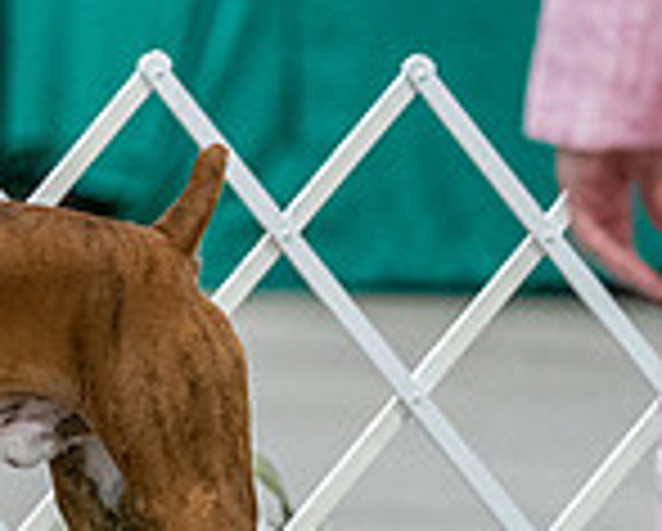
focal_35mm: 860
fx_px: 16872
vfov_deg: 1.8
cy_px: 4
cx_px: -381
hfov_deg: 2.2
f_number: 3.5
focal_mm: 200
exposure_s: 1/250
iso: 6400
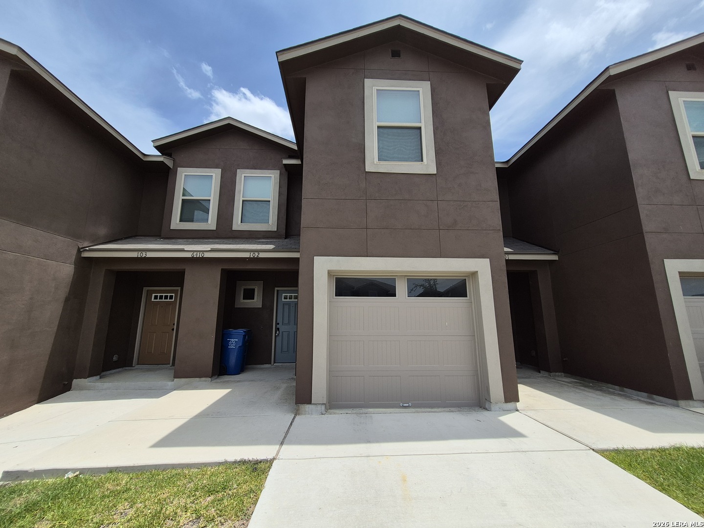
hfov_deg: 106.2
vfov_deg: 89.9
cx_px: 352
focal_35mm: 13
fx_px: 264
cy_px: 264
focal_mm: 1.74
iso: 50
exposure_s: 1/2456
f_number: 2.2
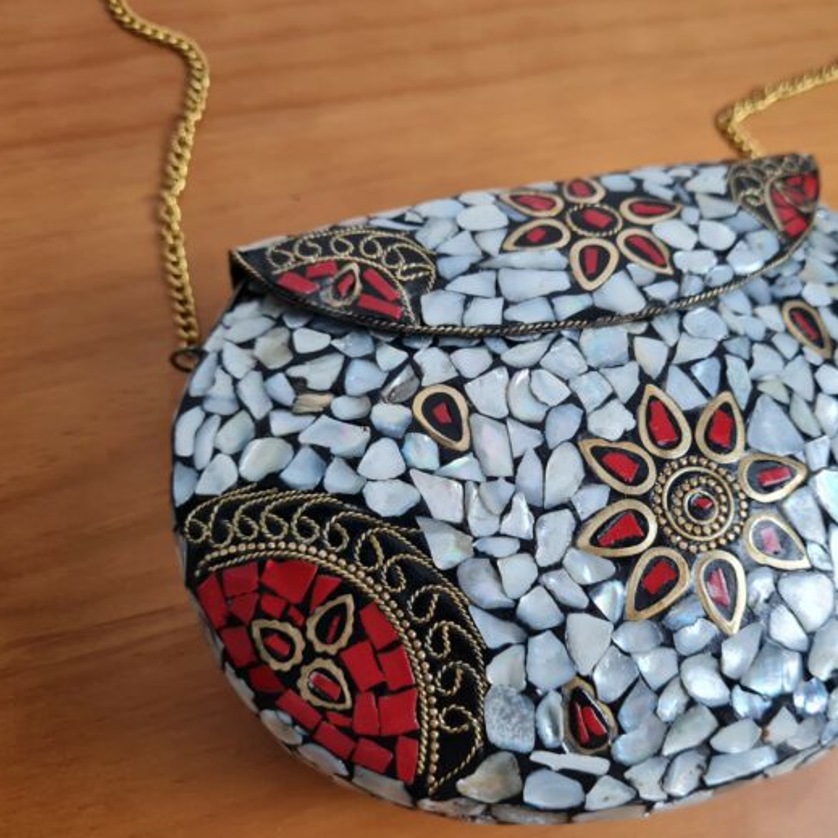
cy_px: 422
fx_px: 849
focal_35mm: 31
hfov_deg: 52.1
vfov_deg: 52.5
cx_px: 517
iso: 160
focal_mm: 5.4
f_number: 1.8
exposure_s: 1/120
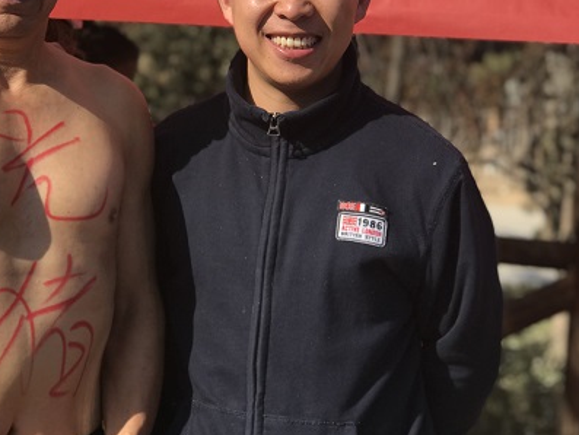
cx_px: 182
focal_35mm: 86
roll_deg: -3.0
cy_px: 142
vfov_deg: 17.1
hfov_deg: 22.6
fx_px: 1439
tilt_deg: -3.7
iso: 20
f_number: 2.8
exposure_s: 1/618
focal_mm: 6.6
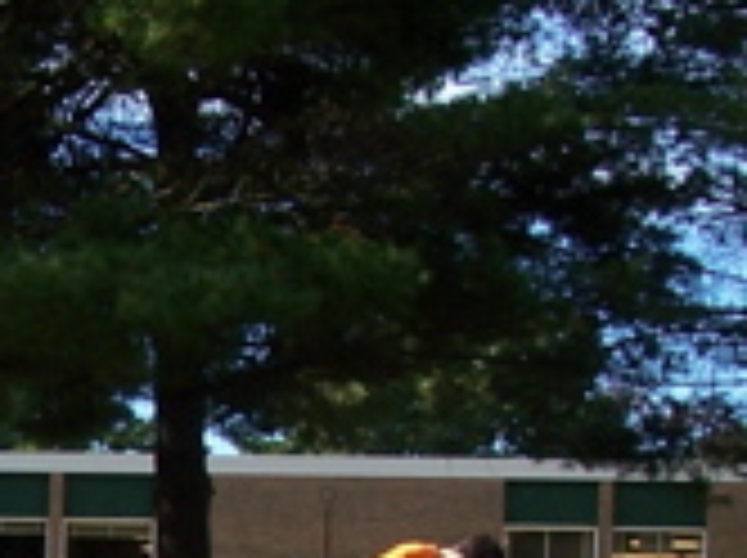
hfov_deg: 14.1
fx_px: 2909
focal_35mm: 135
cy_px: 900
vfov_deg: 10.5
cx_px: -220
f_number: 4
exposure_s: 1/350
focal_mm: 6
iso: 80
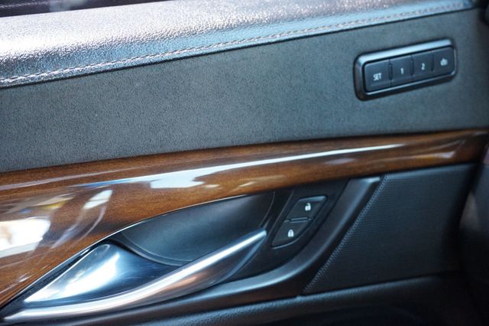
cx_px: 244
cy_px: 163
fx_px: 550
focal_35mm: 40
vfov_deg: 33.0
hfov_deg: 47.9
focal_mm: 27
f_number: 4.5
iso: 2500
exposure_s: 1/60
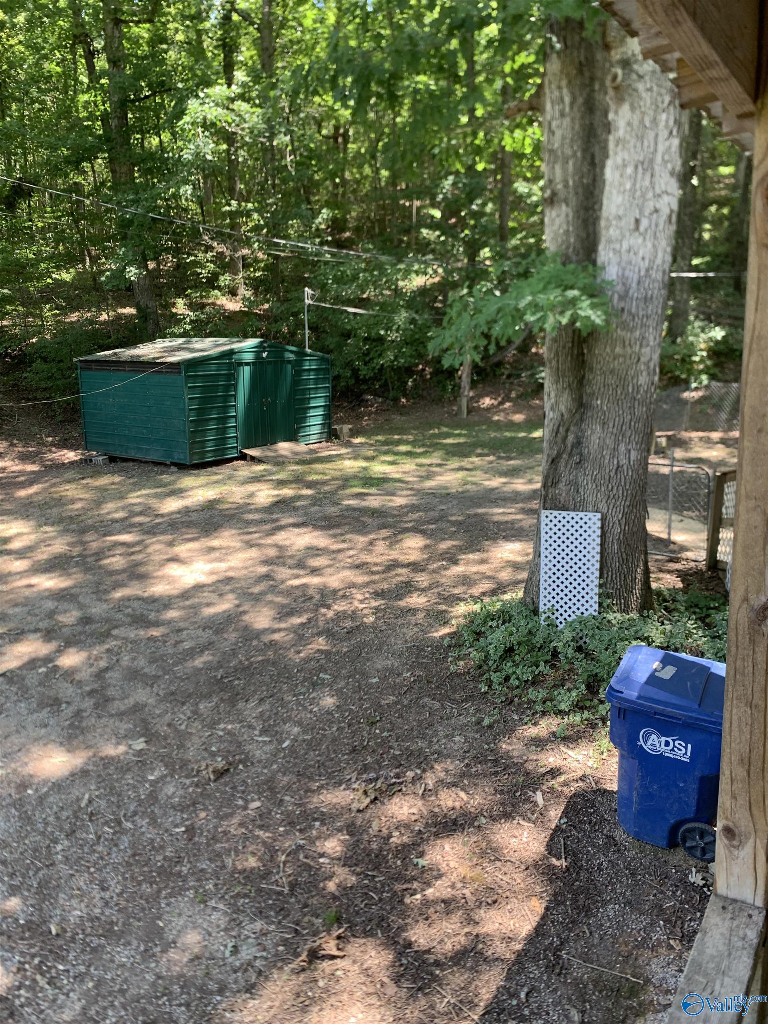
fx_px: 769
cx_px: 384
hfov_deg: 53.1
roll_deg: +0.5
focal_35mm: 26
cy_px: 512
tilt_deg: -12.5
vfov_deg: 67.3
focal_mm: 4.25
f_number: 1.8
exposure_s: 1/122
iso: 50
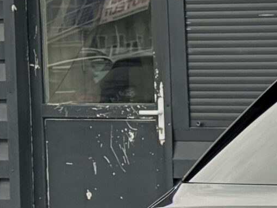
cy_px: 218
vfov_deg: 6.2
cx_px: 598
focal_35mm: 240
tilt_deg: -3.6
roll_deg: +3.7
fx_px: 1920
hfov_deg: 7.8
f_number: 1.78
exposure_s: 1/242
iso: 160
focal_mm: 6.76
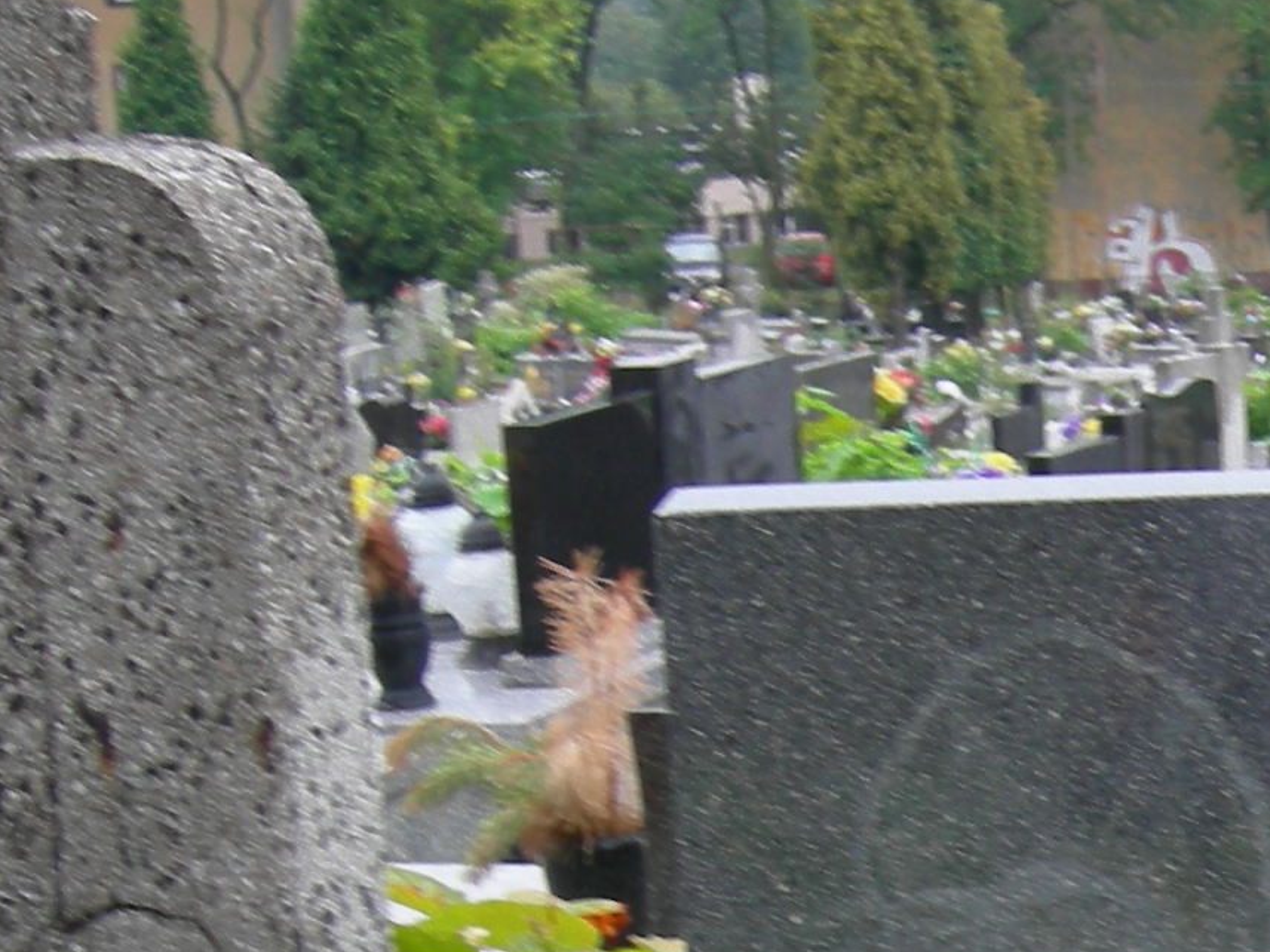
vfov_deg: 13.2
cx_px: 1602
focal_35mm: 109
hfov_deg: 17.1
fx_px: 3999
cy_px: 1176
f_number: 3.4
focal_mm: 7.5
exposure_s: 1/63.8
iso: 64
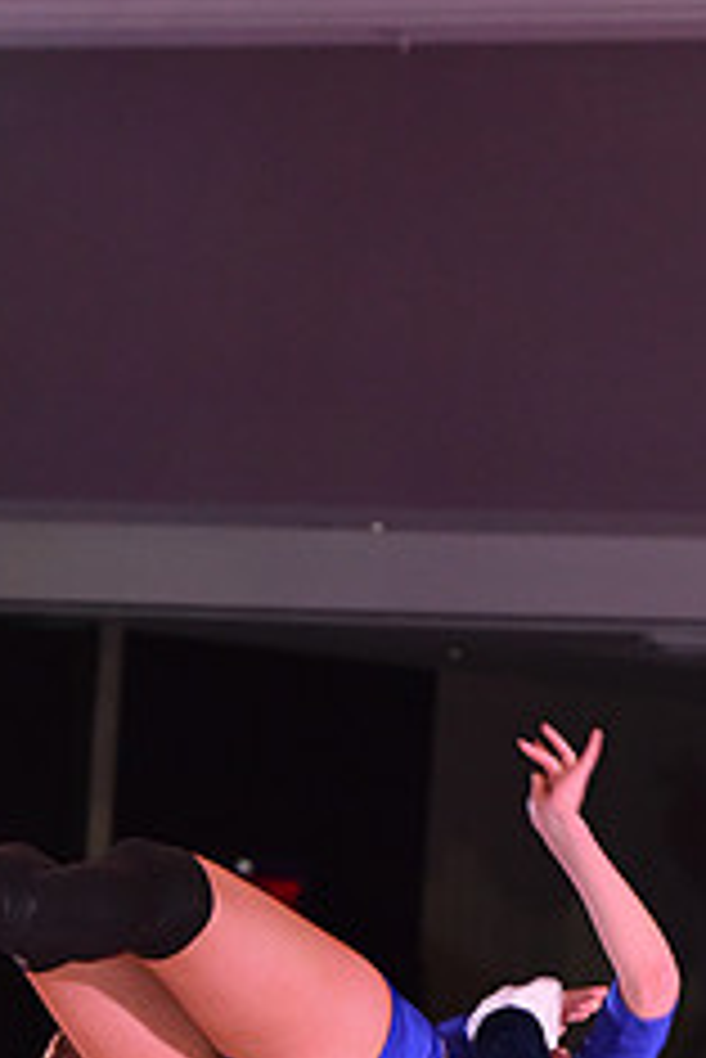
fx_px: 10515
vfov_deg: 5.7
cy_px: 1216
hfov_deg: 3.8
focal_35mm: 358
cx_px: 196
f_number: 5.6
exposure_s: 1/320
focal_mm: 145
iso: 2500
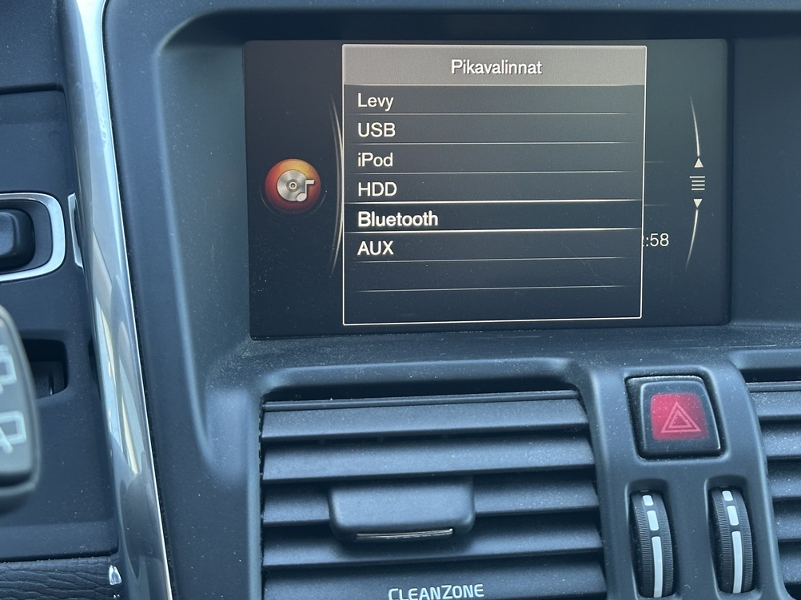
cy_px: 221
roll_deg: -1.0
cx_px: 501
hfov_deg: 28.1
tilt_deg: -17.7
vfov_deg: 21.3
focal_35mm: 69
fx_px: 1596
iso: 100
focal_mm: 6.86
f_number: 1.78
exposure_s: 1/60
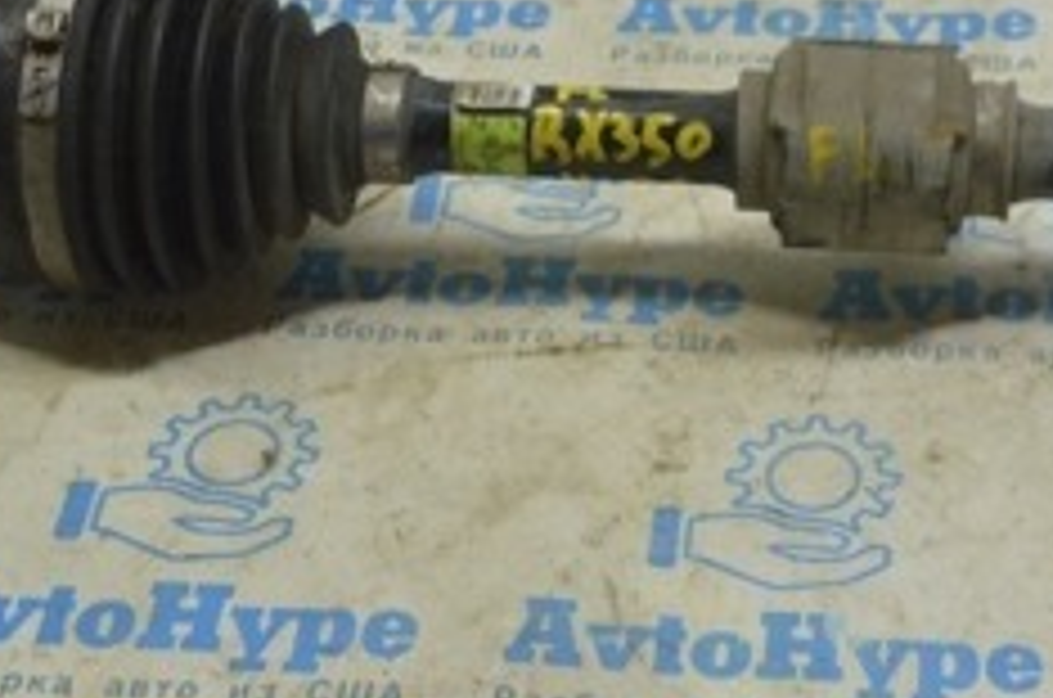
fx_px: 2755
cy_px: 146
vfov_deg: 14.4
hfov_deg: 21.5
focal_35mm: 94
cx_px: 724
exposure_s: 1/40
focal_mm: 23
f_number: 5.6
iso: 400
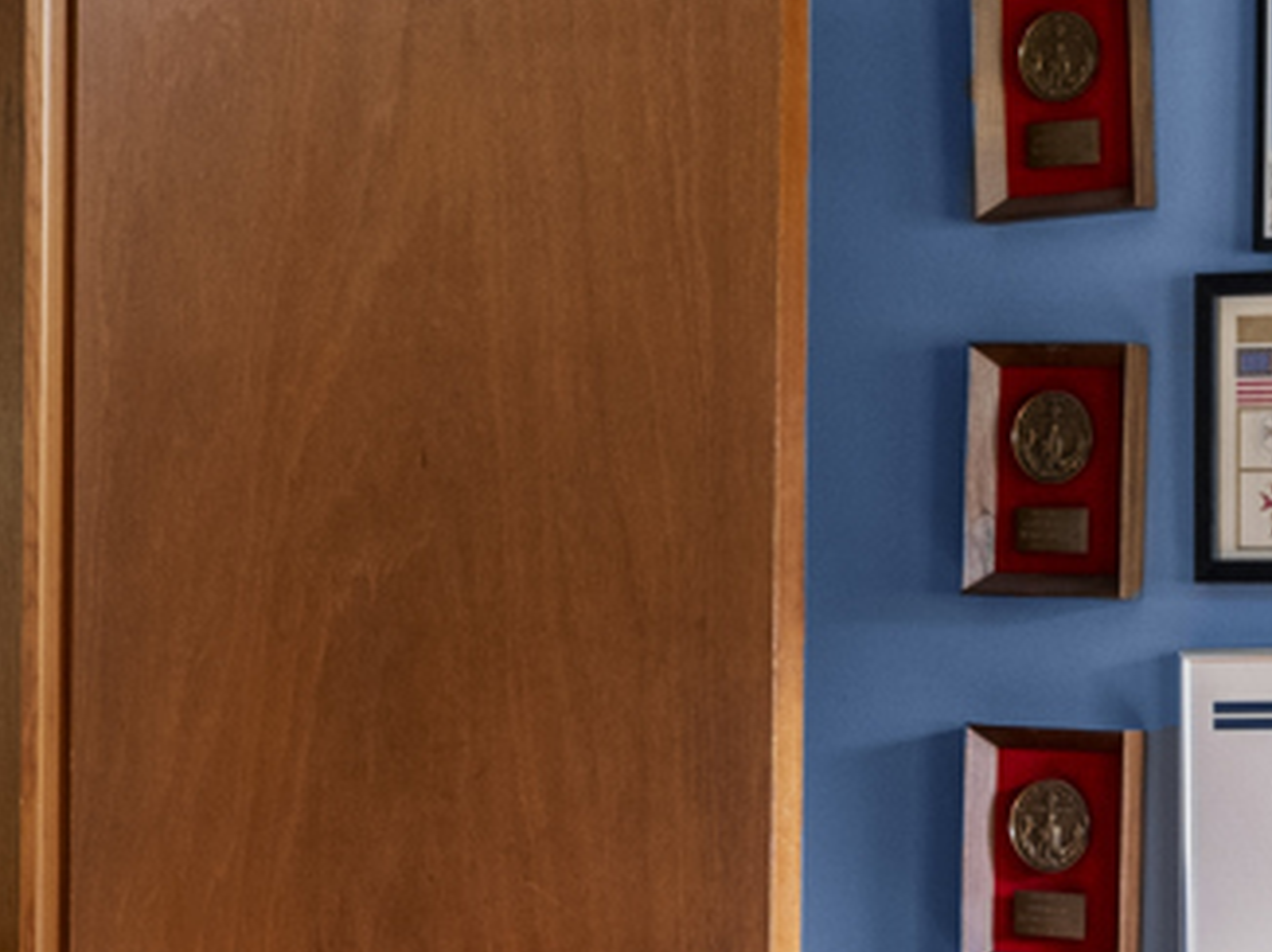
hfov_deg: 16.2
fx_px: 4333
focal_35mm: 118
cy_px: 704
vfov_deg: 12.5
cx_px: 1397
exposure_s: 1/1.25
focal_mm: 16
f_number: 9
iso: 320
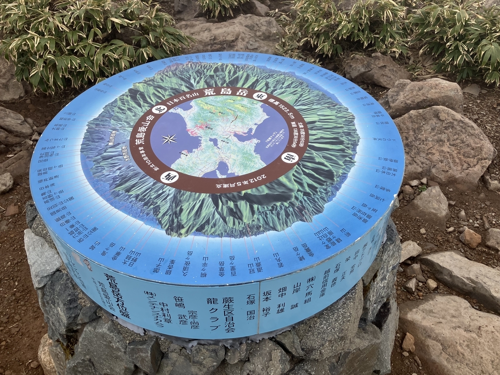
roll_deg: -2.2
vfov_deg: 49.7
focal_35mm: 28
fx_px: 404
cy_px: 188
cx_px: 250
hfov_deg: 63.4
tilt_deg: -40.8
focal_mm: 3.99
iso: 32
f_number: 1.8
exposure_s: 1/1799
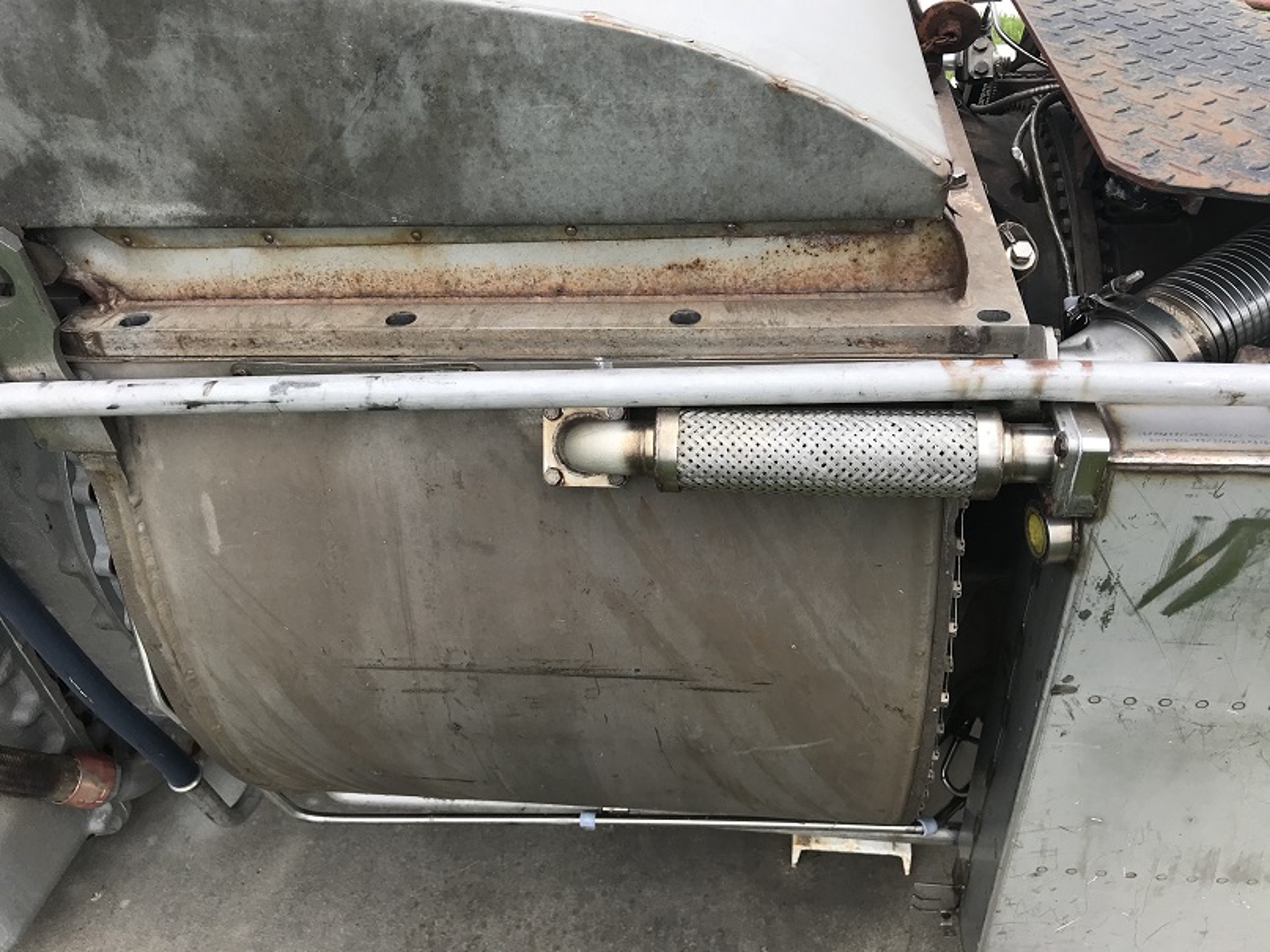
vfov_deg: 49.7
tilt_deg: -38.7
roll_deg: +5.6
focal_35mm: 28
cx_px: 635
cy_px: 476
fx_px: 1027
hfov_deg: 63.5
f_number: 1.8
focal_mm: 3.99
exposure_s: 1/626
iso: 20
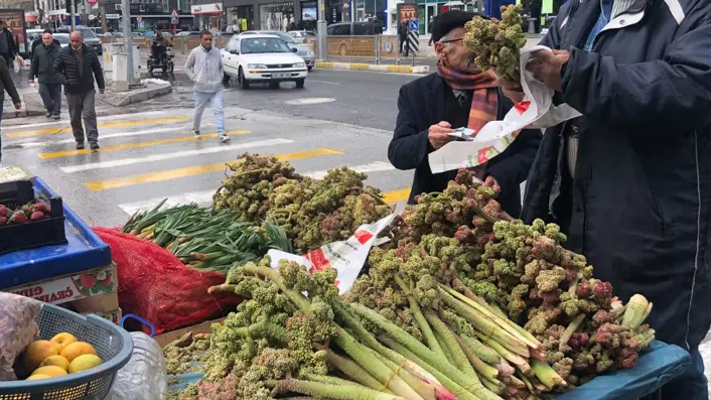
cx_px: 325
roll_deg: +1.7
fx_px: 716
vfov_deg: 31.1
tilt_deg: -10.1
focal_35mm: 38
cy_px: 155
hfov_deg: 52.7
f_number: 1.8
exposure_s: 1/1021
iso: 20
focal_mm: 4
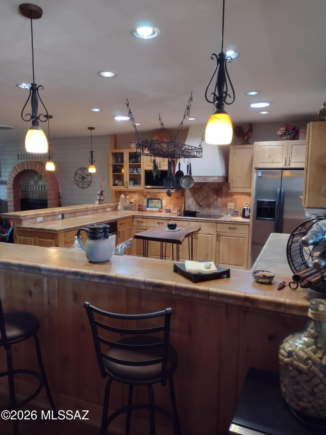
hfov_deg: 51.4
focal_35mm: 27
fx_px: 339
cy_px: 218
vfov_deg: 65.3
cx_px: 163
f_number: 1.7
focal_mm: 4.71
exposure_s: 1/60
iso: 141
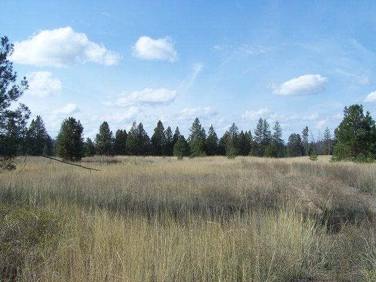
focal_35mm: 38
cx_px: 188
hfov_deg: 49.0
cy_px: 141
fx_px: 413
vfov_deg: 37.7
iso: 80
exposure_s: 1/750
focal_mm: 6.3
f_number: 4
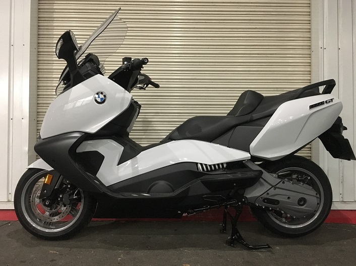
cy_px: 133
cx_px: 178
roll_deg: -0.7
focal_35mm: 29
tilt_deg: +4.0
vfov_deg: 48.2
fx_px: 298
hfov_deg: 61.7
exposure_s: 1/15
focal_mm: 4.15
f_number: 2.2
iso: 320
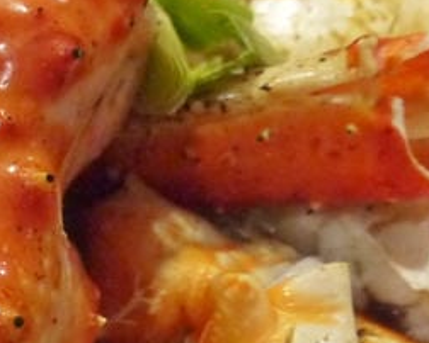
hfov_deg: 14.6
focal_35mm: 130
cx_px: 24
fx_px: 1652
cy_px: 319
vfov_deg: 11.8
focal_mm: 14
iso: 1600
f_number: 3.5
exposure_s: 1/60
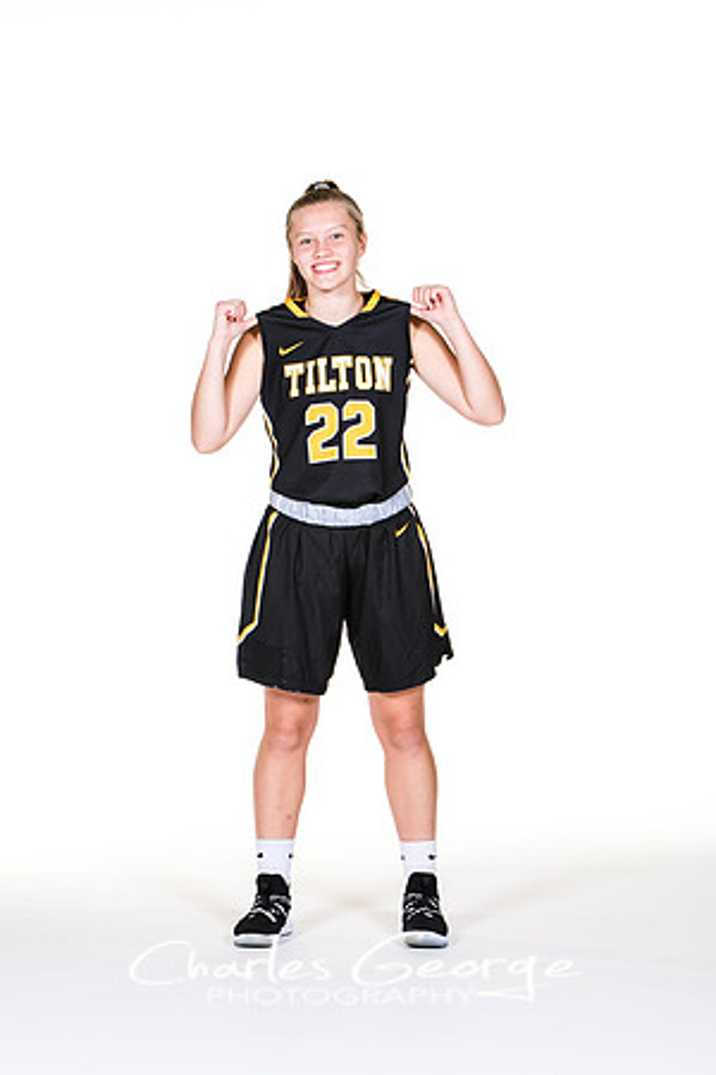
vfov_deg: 15.9
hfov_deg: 10.6
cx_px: 358
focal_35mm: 129
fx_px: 3848
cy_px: 538
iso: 200
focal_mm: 86
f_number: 6.3
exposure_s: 1/160
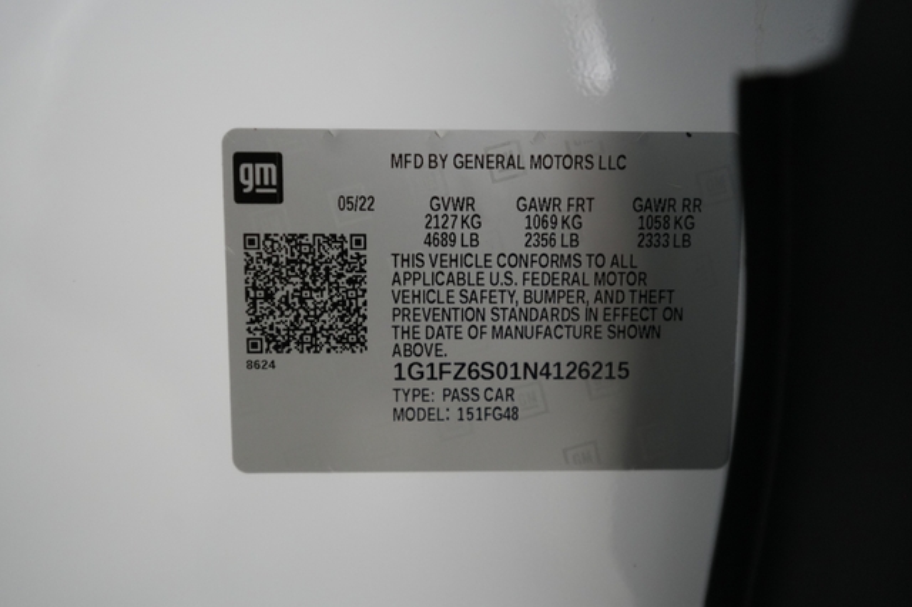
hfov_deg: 65.5
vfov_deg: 46.4
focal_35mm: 28
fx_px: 709
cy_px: 304
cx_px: 456
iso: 3200
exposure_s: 1/160
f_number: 2.8
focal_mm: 28
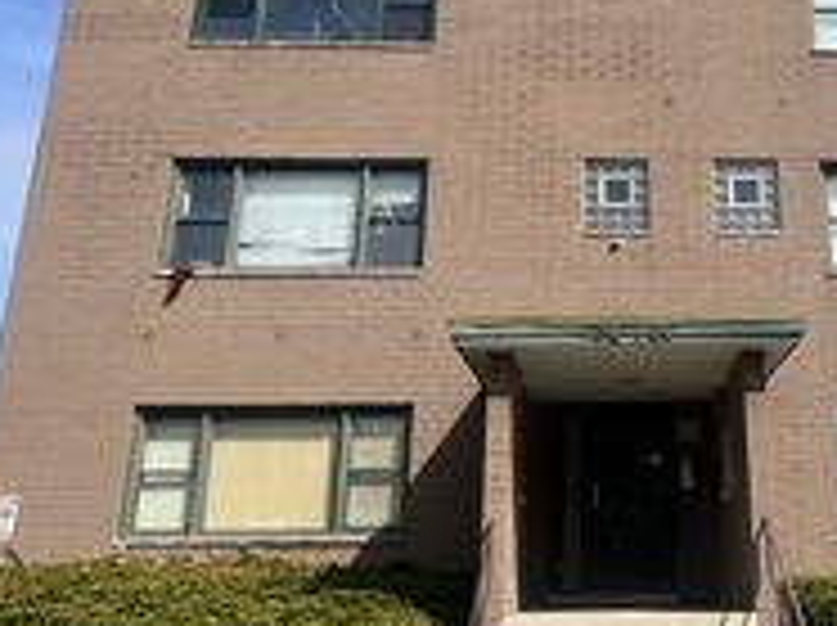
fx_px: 845
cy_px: 313
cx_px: 644
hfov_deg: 50.2
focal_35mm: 35
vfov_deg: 40.6
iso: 32
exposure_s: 1/1553
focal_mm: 1.57
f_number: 1.8
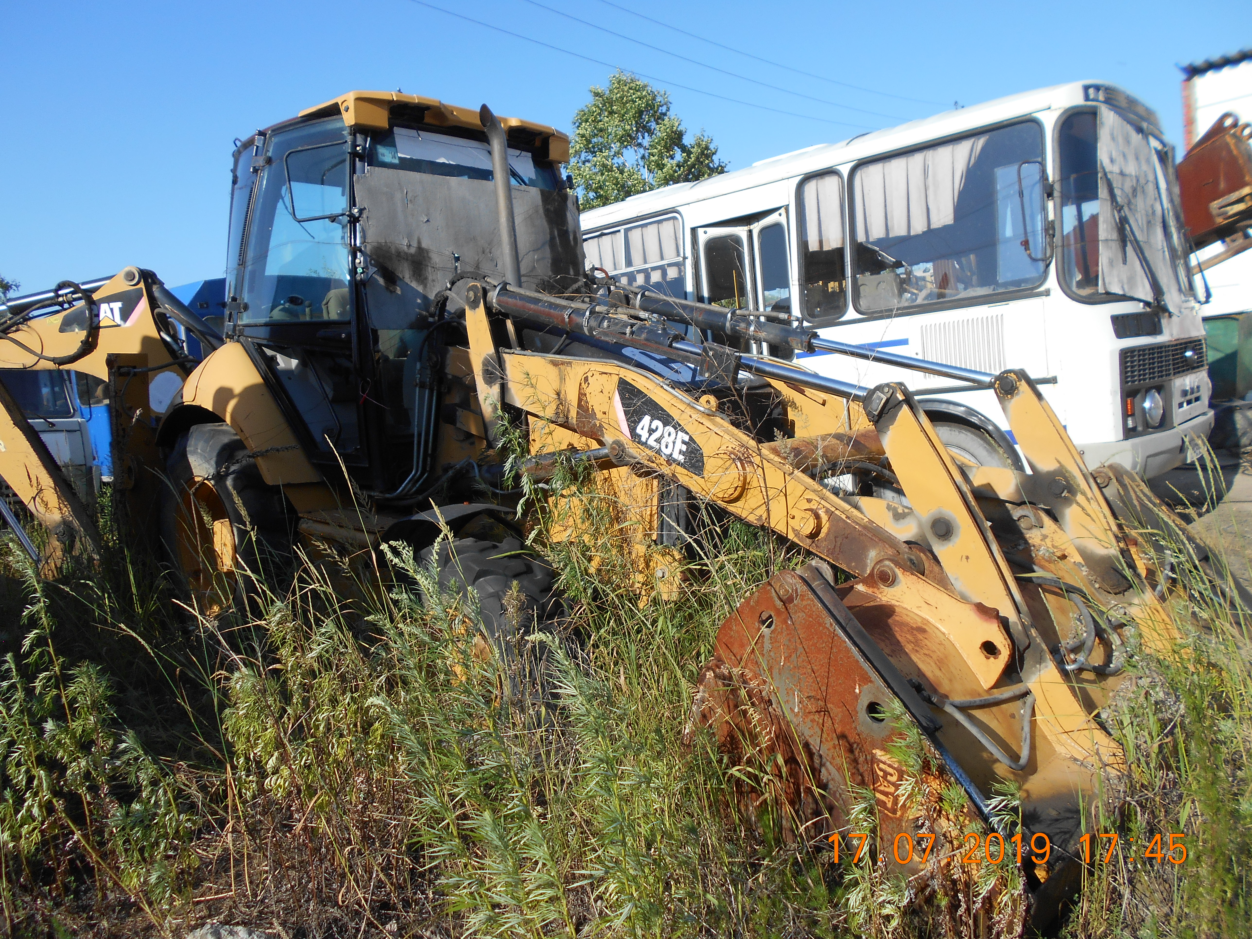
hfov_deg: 67.3
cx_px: 626
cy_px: 470
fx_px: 940
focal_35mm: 26
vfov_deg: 53.1
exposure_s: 1/800
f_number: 3.2
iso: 80
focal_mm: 4.6
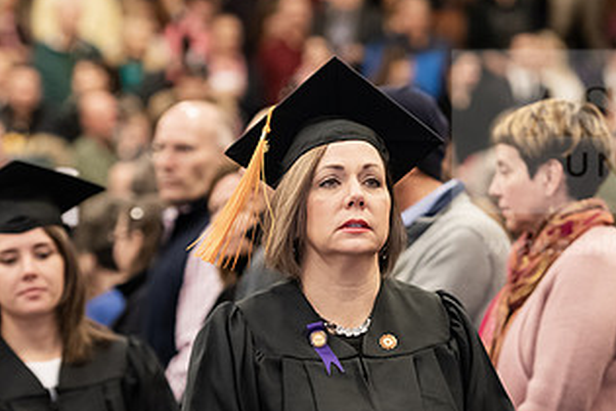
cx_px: 393
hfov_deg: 9.3
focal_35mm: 221
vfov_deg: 6.2
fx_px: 3781
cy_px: 287
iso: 2000
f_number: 3.2
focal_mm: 120
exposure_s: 1/200
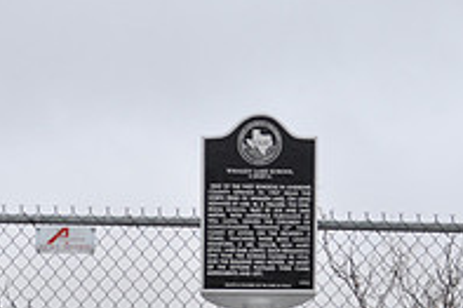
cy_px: 326
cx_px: 172
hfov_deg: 14.5
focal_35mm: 141
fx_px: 1812
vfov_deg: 9.6
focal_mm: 32
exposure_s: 1/125
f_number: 5.6
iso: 360
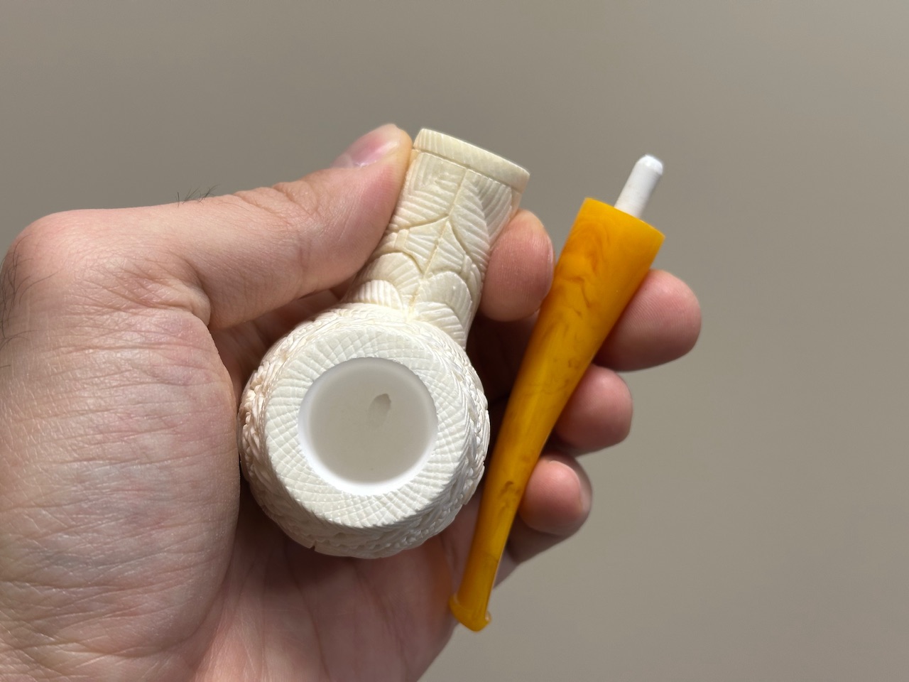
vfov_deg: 30.3
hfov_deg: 39.7
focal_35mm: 48
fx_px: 1260
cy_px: 341
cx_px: 454
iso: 50
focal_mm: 6.86
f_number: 1.78
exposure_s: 1/100
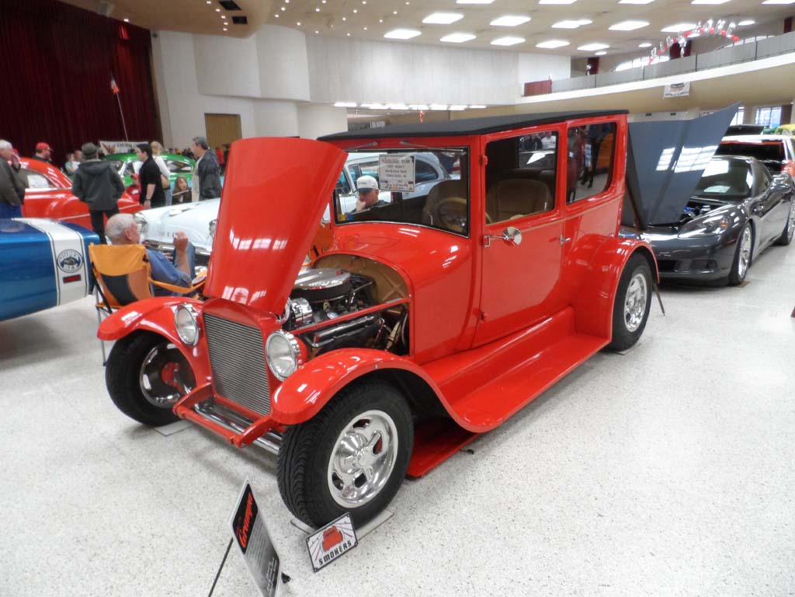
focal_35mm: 24
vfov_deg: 56.8
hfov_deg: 71.6
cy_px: 298
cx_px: 398
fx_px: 551
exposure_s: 1/30
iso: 200
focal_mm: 4
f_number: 3.2
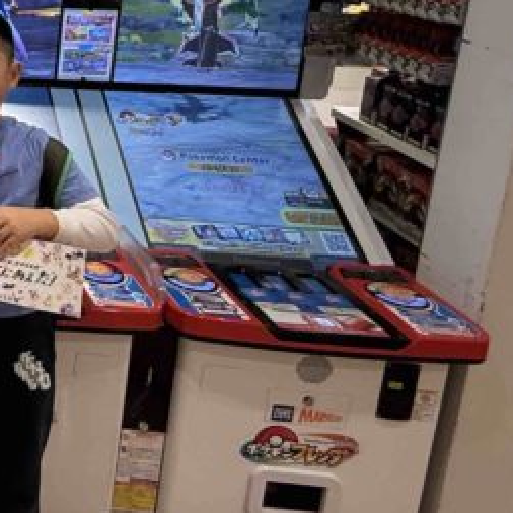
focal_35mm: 50
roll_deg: +0.0
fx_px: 838
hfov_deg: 23.5
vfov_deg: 31.4
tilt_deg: -10.2
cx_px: -339
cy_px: -2
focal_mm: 2.22
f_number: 2.2
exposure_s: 1/100
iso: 160
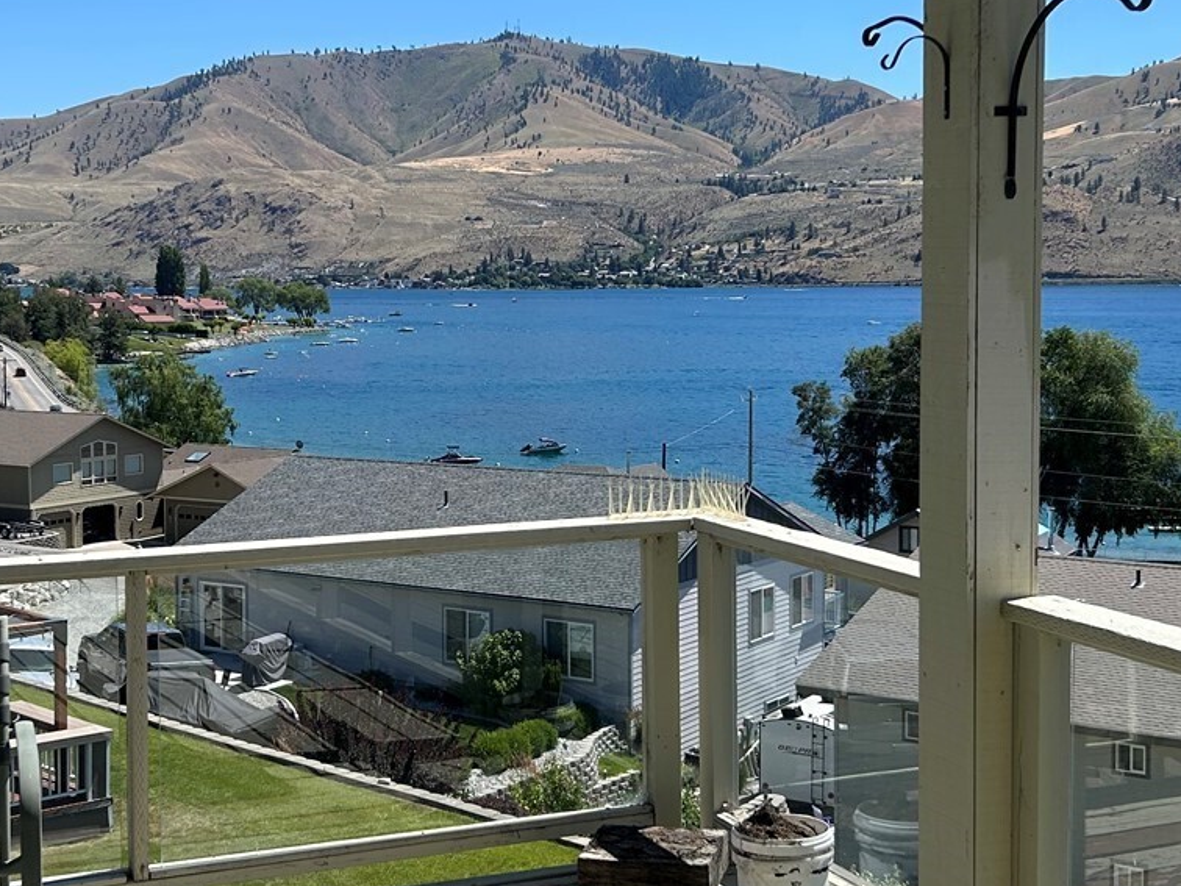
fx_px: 1876
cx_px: 520
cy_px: 391
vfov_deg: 26.5
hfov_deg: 34.9
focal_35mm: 55
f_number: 1.5
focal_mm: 5.7
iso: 50
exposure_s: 1/4630
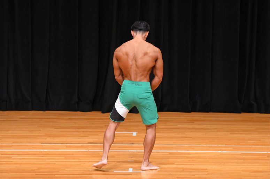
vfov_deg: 4.8
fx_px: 2136
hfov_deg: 7.2
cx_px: 135
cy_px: 90
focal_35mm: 285
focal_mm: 190
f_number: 5.6
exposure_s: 1/400
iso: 4000
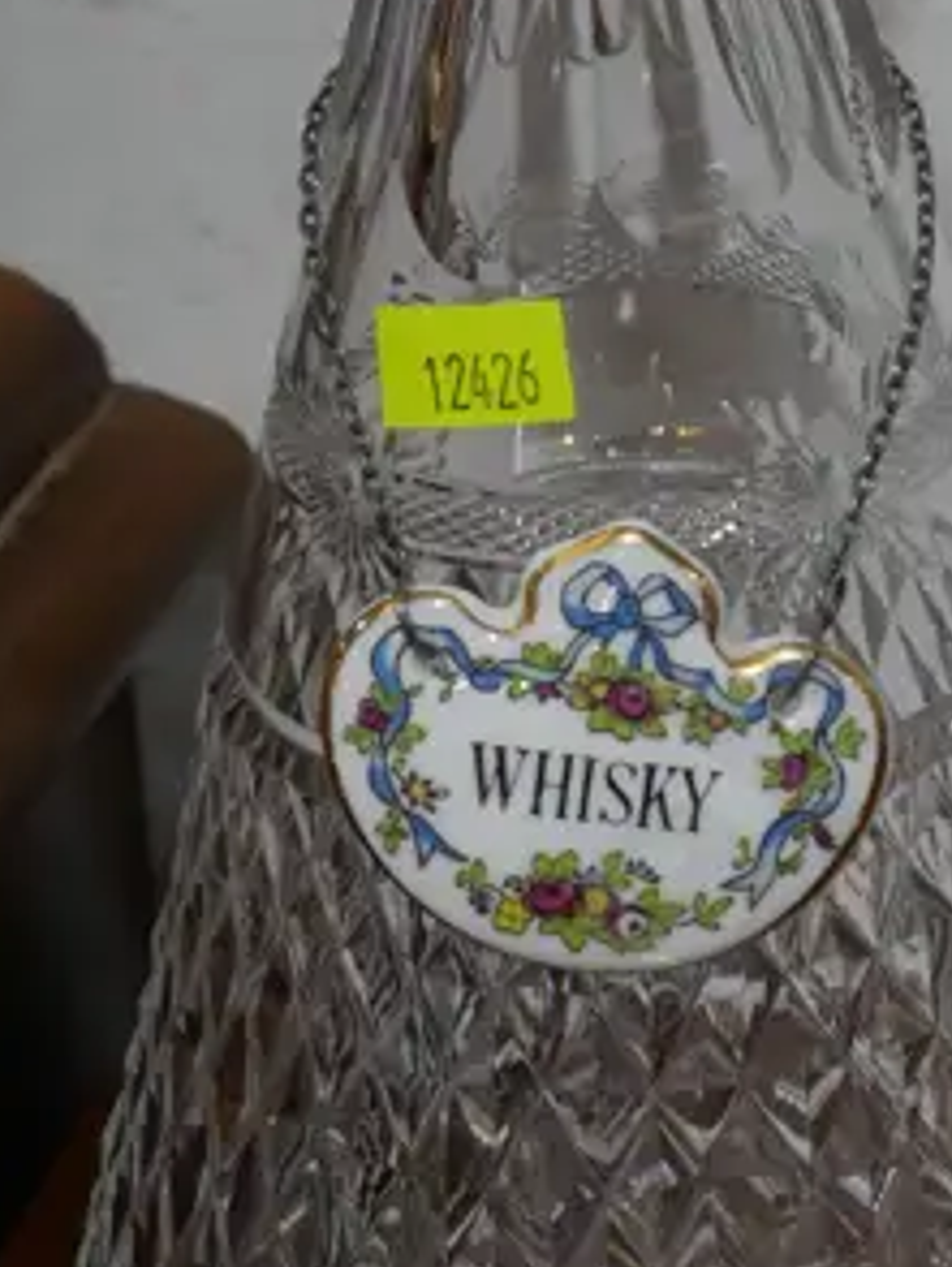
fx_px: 6884
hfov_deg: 7.8
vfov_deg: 10.5
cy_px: 211
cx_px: 1195
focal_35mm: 188
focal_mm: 27
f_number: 5.3
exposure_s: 1/60
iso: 250
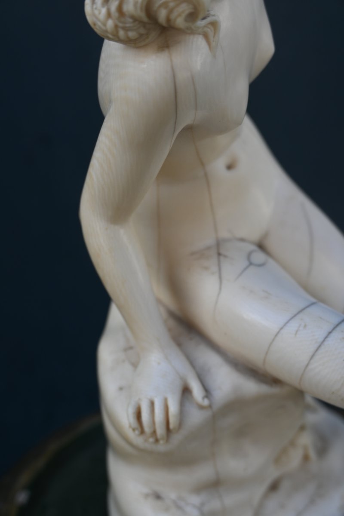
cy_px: 258
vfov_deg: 42.3
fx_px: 666
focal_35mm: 46
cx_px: 172
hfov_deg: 28.9
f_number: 5.6
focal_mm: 31
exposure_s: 1/250
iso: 200
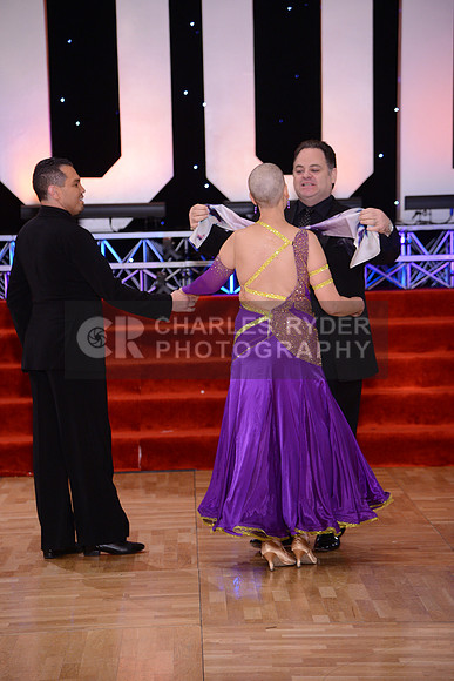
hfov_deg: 13.0
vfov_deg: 19.5
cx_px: 227
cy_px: 340
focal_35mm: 105
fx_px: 1985
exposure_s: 1/250
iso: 1600
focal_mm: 105
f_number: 4
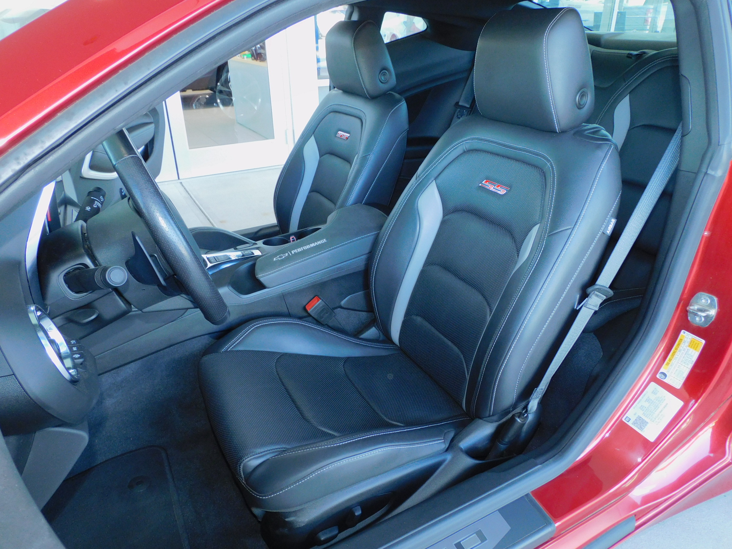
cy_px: 274
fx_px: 508
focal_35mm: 24
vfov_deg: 56.8
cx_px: 366
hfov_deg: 71.6
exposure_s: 1/30
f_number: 3.3
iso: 200
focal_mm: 4.3
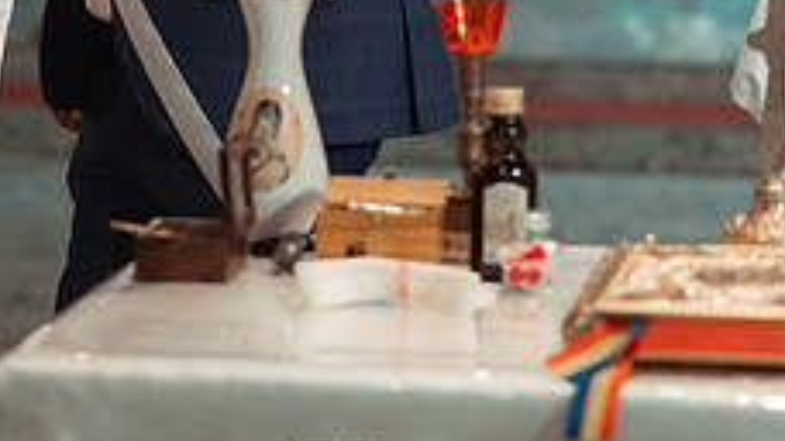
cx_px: 376
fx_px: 5139
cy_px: -209
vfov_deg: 4.9
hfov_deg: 8.7
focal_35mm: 247
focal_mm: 85
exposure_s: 1/250
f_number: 2
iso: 1600
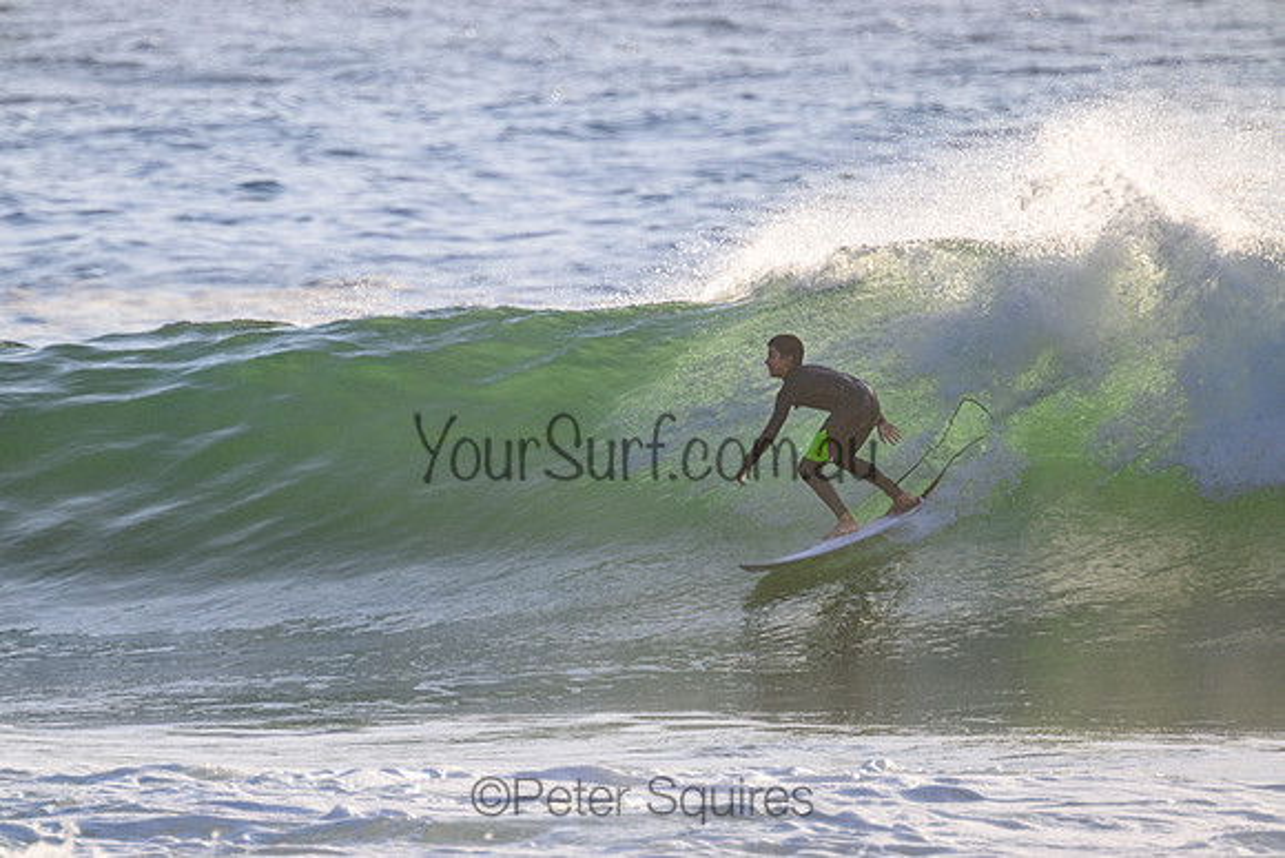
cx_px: 642
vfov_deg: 1.7
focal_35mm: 800
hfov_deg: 2.6
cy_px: 429
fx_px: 28561
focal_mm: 800
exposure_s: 1/2000
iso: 1250
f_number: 11
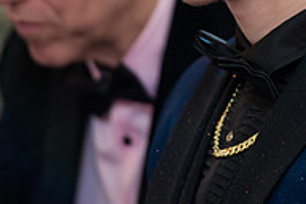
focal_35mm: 605
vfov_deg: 2.3
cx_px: 218
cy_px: -97
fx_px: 5142
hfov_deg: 3.4
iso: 1250
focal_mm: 200
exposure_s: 1/200
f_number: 3.2
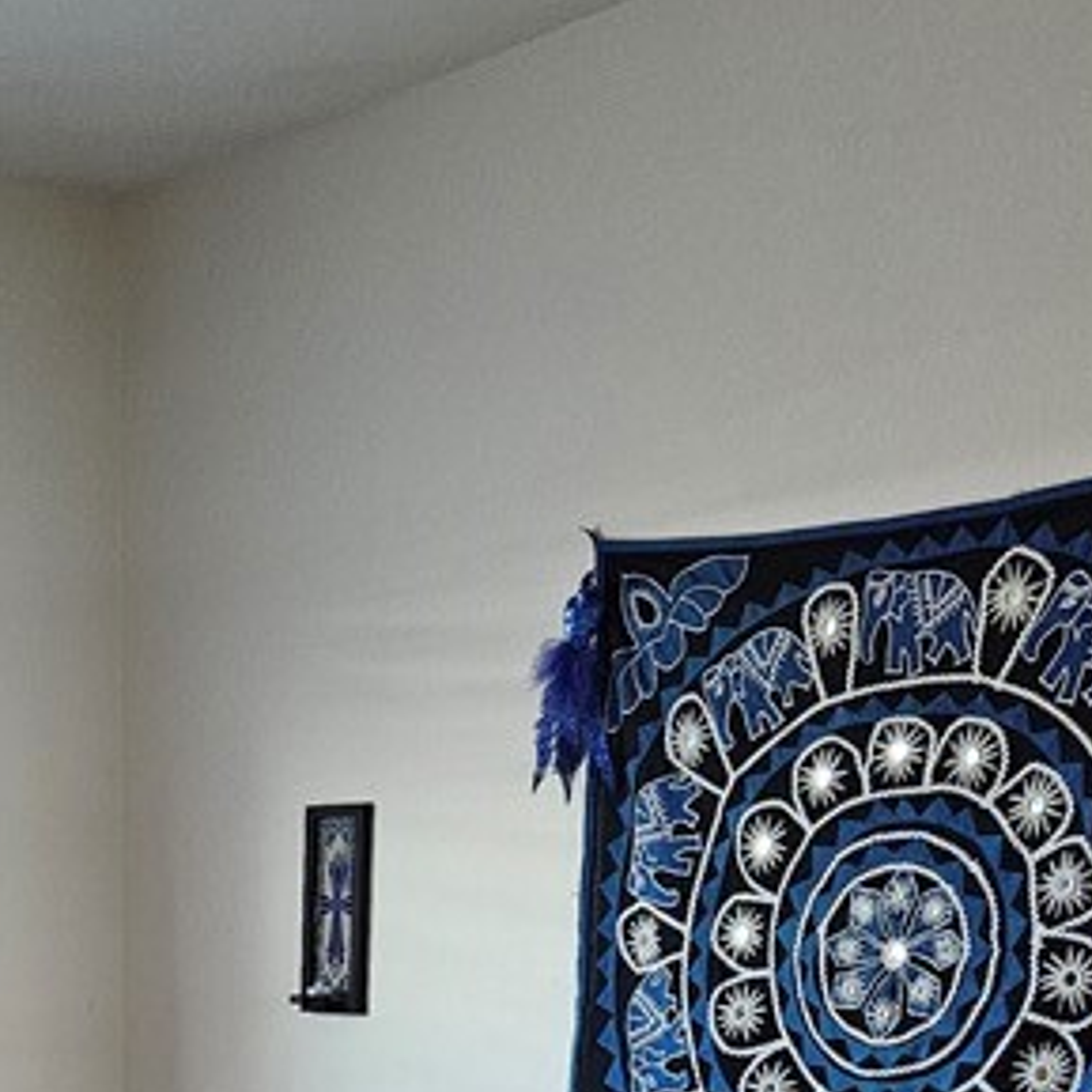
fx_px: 2570
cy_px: 1538
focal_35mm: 72
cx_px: 53
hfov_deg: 23.2
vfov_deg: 21.1
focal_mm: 5.4
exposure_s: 1/60
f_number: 1.8
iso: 640
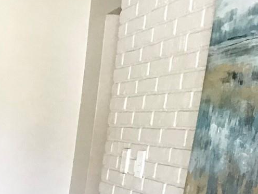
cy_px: 288
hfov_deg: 17.3
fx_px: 745
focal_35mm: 100
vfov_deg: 13.9
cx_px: -148
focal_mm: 3.3
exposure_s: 1/30
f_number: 2.4
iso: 50
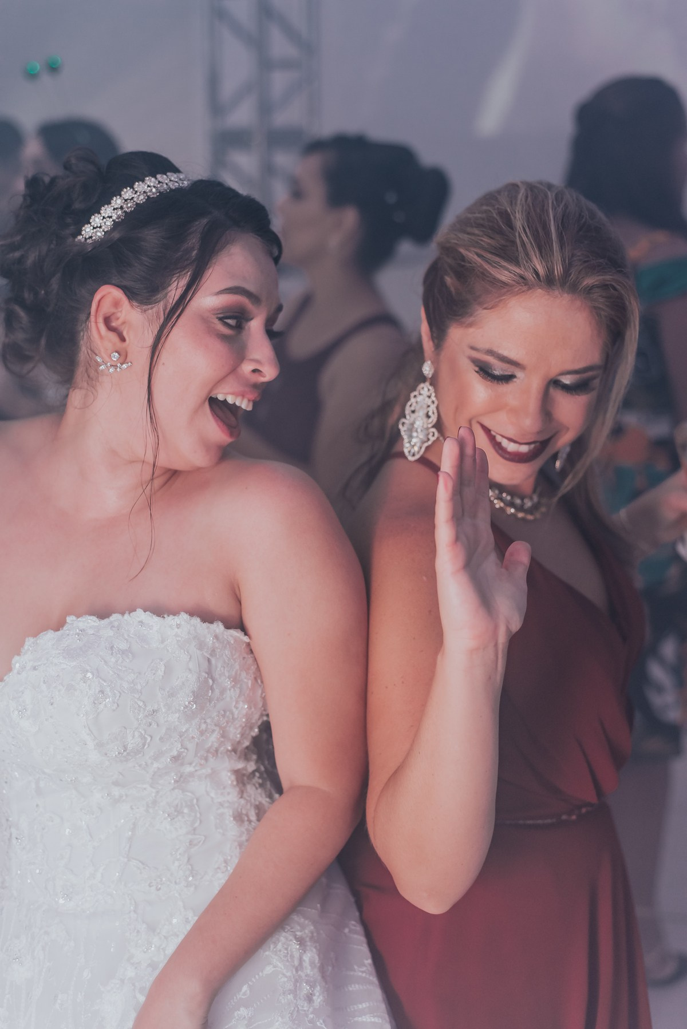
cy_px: 514
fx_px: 1430
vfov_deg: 39.6
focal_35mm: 50
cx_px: 344
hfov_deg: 27.0
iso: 1250
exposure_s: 1/200
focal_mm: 50
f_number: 2.8
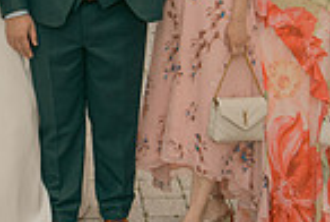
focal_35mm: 119
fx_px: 1093
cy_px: -135
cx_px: 45
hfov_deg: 17.0
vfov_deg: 11.0
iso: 160
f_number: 5.6
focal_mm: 30
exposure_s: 1/160
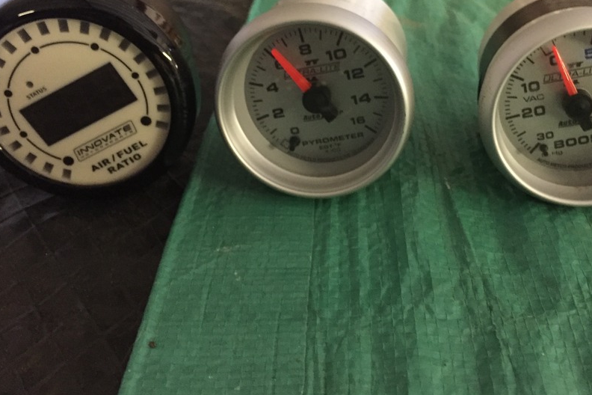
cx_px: 355
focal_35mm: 39
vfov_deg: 34.0
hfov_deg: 49.3
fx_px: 641
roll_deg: -5.0
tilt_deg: -28.6
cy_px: 138
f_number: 2.2
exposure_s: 1/15
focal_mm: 4.15
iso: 320
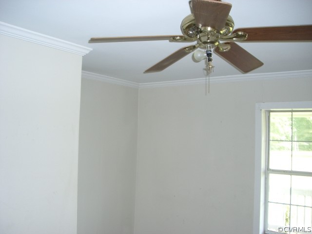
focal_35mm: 38
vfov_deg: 37.7
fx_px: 343
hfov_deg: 49.0
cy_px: 117
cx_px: 156
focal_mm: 6.2
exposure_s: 1/60
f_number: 2.7
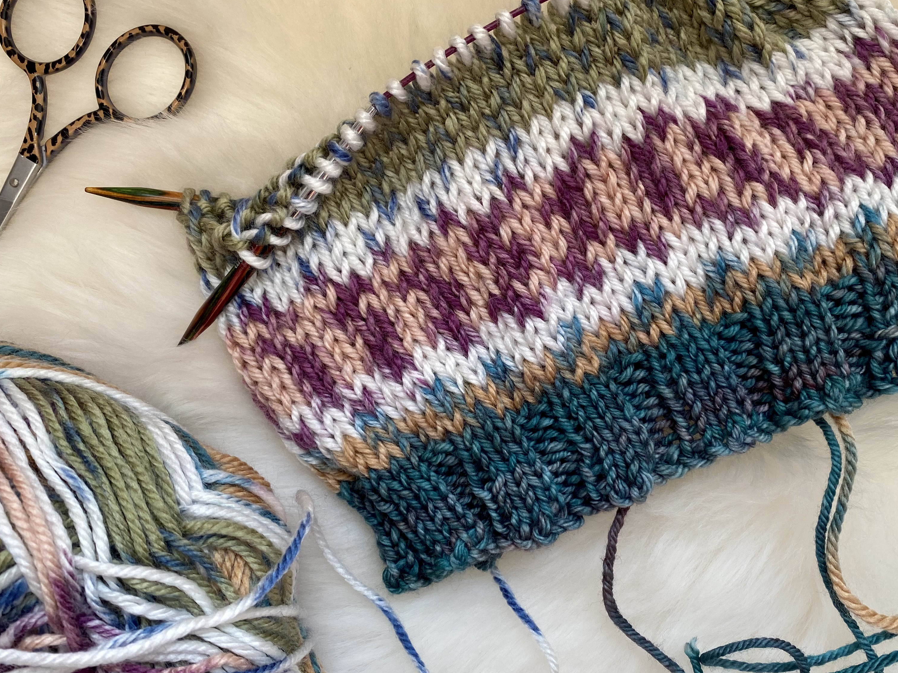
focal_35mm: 35
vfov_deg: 40.7
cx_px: 491
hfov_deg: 52.5
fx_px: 908
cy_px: 351
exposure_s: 1/171
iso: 32
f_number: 1.8
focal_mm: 4.25
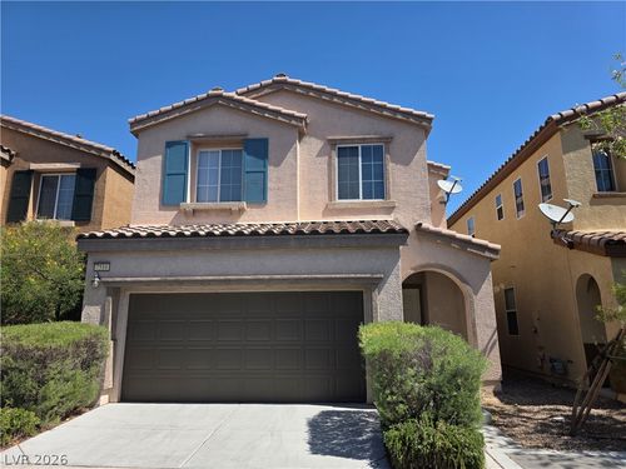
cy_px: 234
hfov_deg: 73.9
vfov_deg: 58.9
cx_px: 313
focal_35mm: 23
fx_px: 416
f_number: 1.7
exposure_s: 1/5153
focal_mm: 6.3
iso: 80
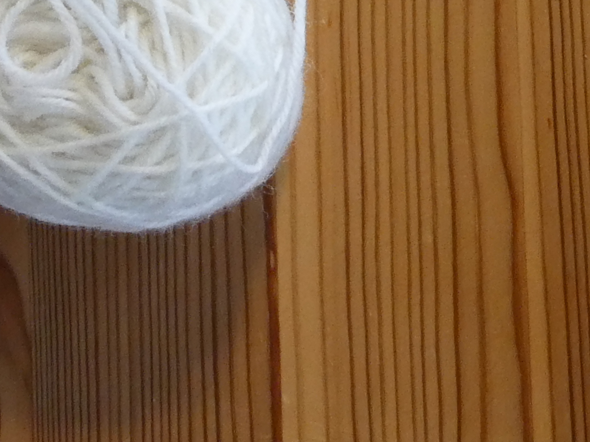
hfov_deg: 16.5
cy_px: 60
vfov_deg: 12.4
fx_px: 2028
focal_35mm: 119
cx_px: 410
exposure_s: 1/60
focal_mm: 4.3
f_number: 3.3
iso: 320
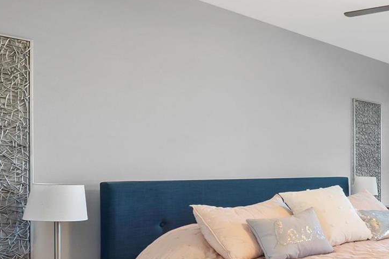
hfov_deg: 40.7
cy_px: 178
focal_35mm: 40
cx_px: 410
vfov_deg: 33.0
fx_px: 432
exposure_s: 1/6
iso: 400
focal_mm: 9
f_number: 8
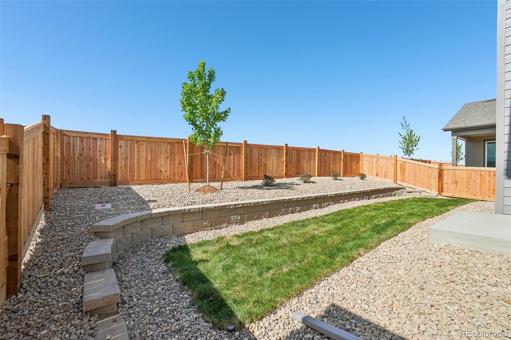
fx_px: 213
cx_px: 256
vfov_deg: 77.3
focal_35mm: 15
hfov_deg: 100.4
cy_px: 170
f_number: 8
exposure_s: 1/1600
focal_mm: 10
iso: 400
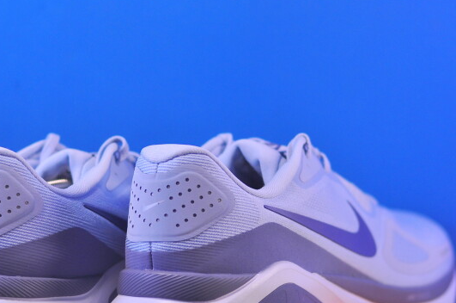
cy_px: 181
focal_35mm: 113
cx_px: 195
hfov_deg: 18.1
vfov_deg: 12.1
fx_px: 1429
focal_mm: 50
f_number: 2.5
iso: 250
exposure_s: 1/320
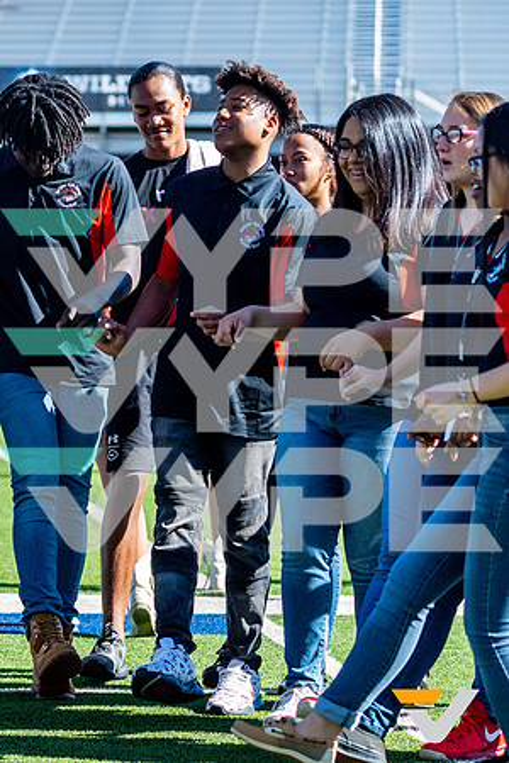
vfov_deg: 12.9
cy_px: 353
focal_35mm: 160
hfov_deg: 8.5
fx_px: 3386
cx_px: -18
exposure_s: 1/2500
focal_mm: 70
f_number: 2.8
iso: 400
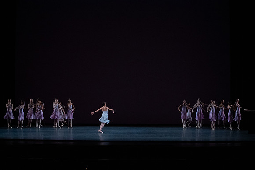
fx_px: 496
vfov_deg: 19.5
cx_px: 128
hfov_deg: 28.8
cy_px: 85
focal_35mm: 70
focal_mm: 70
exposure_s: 1/400
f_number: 13
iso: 12800
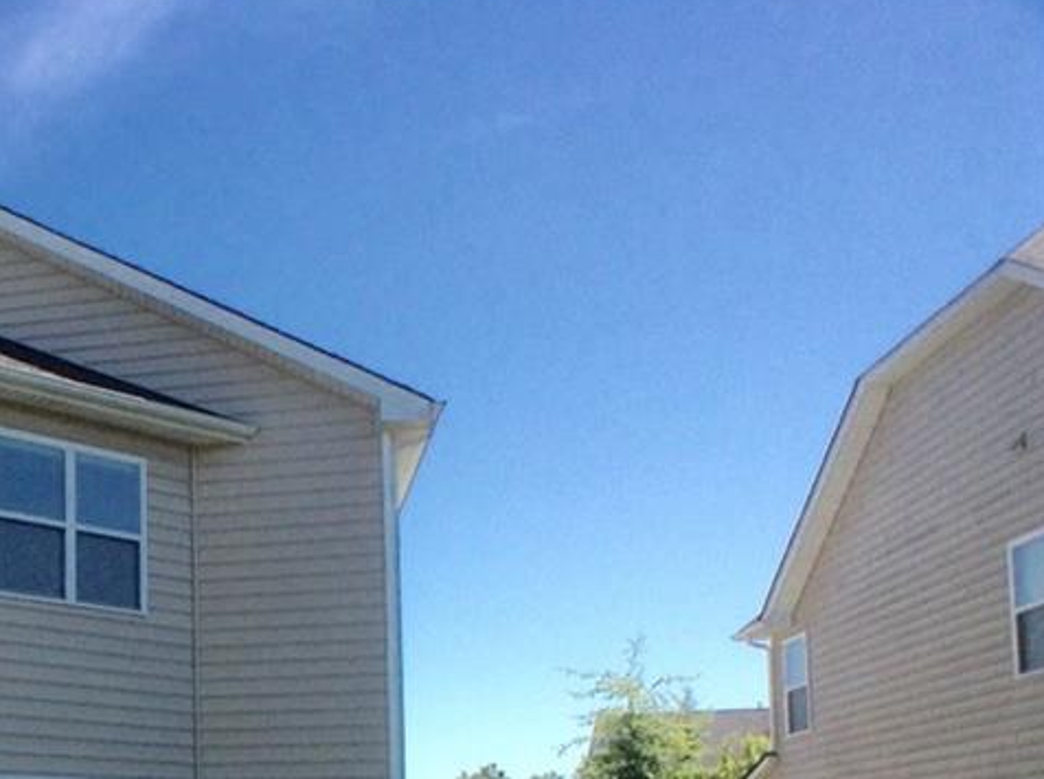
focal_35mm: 71
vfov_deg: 19.9
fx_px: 2137
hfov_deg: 25.6
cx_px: -72
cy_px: 810
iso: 25
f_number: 2.4
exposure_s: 1/1412
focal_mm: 3.3
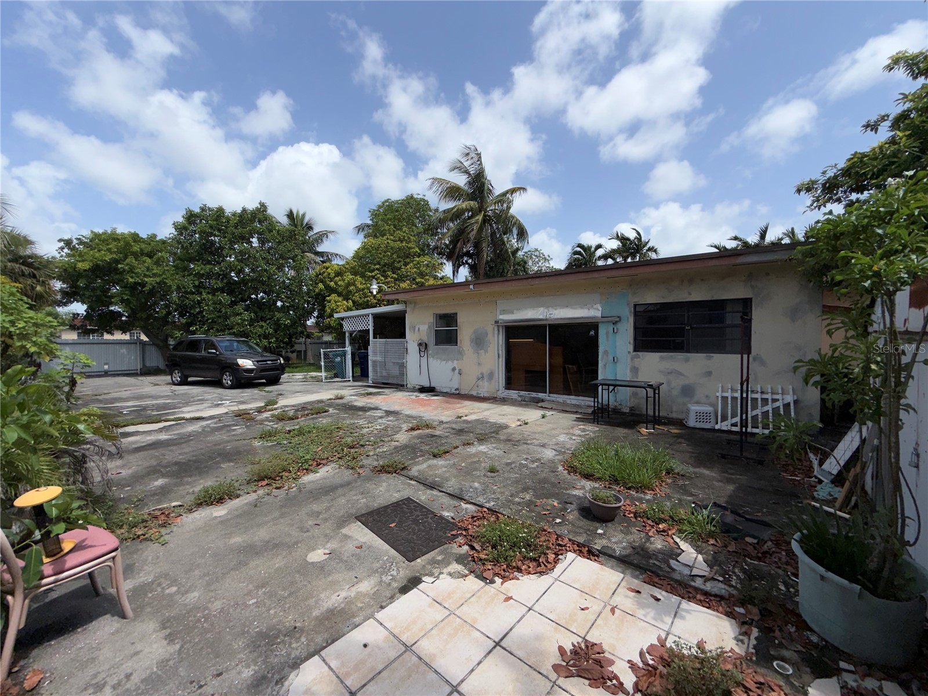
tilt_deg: -2.2
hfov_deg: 102.1
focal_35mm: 14
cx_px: 464
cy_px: 348
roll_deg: +1.0
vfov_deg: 85.7
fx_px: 375
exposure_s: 1/1961
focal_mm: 2.22
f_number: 2.2
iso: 16
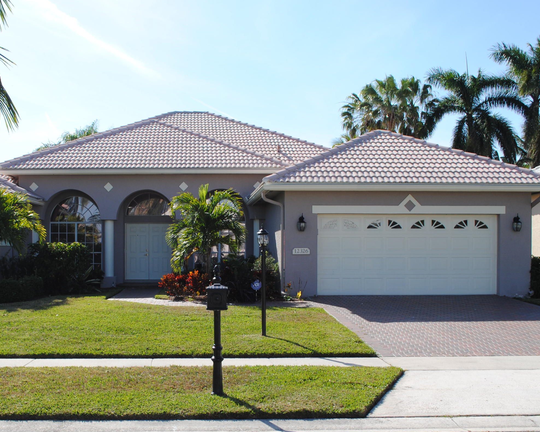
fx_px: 751
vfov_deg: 32.0
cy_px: 259
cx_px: 200
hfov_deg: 39.3
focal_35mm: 47
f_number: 8
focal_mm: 22
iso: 100
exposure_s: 1/250
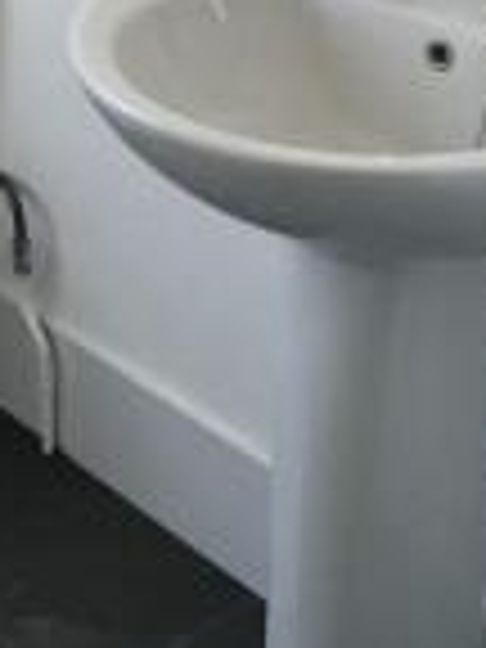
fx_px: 1647
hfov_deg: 16.2
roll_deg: +0.0
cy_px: -110
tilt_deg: -12.3
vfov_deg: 20.9
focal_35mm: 88
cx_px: -76
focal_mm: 4.15
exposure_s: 1/100
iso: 40
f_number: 2.2
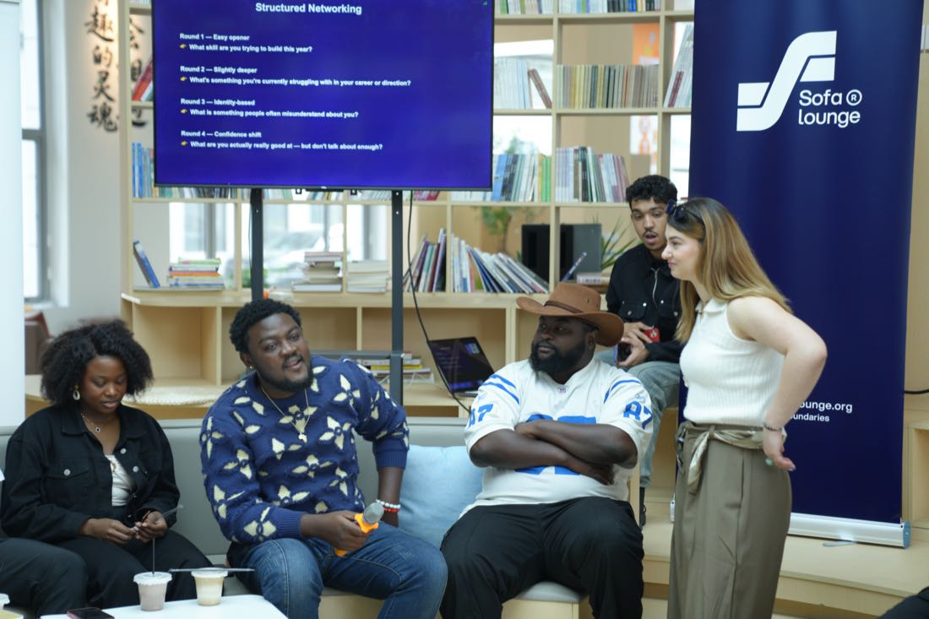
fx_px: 1806
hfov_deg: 28.8
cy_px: 310
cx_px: 464
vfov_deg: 19.5
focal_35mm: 70
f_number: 2.8
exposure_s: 1/125
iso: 500
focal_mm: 70
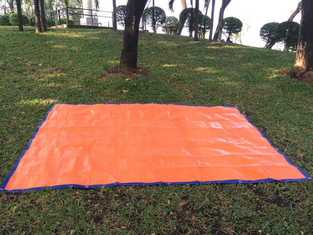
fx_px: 262
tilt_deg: -15.4
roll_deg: -1.1
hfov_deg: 61.7
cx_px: 156
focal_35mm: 29
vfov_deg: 48.2
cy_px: 118
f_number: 2.2
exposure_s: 1/100
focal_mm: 4.15
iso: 40
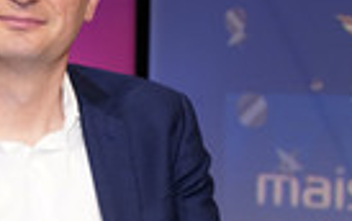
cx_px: 45
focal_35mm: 141
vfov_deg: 9.3
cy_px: 213
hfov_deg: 14.7
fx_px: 1354
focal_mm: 42
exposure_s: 1/125
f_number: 5
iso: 2000
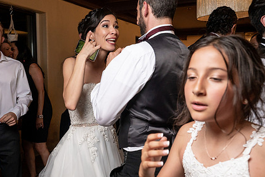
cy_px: 97
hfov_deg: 47.2
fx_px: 302
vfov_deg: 32.6
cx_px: 113
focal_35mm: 41
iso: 2000
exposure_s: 1/200
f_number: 5.6
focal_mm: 30
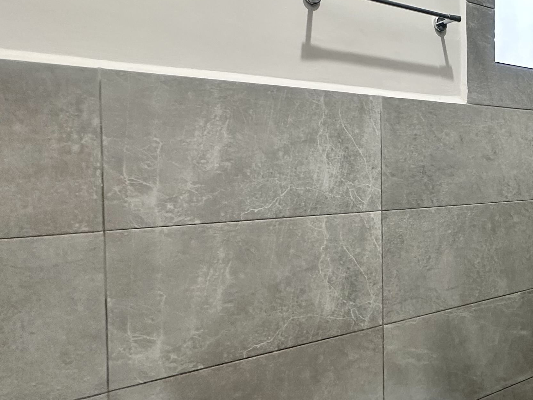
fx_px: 524
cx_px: 462
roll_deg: +0.0
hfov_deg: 49.2
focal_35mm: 34
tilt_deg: -1.0
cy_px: 179
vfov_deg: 41.7
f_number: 2.2
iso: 320
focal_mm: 2.22
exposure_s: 1/60
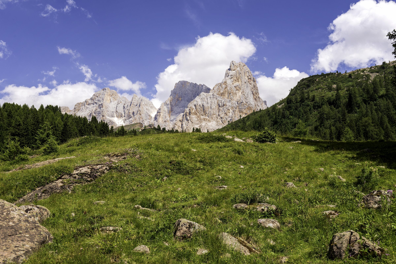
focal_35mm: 35
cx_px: 198
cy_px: 132
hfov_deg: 54.4
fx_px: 385
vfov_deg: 37.9
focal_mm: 35
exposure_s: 1/320
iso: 100
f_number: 9
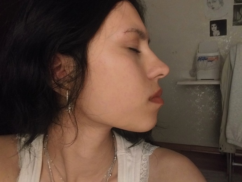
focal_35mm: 25
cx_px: 121
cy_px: 91
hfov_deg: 69.4
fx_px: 175
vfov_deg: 54.9
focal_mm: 2.67
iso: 400
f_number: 2.2
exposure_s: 1/25
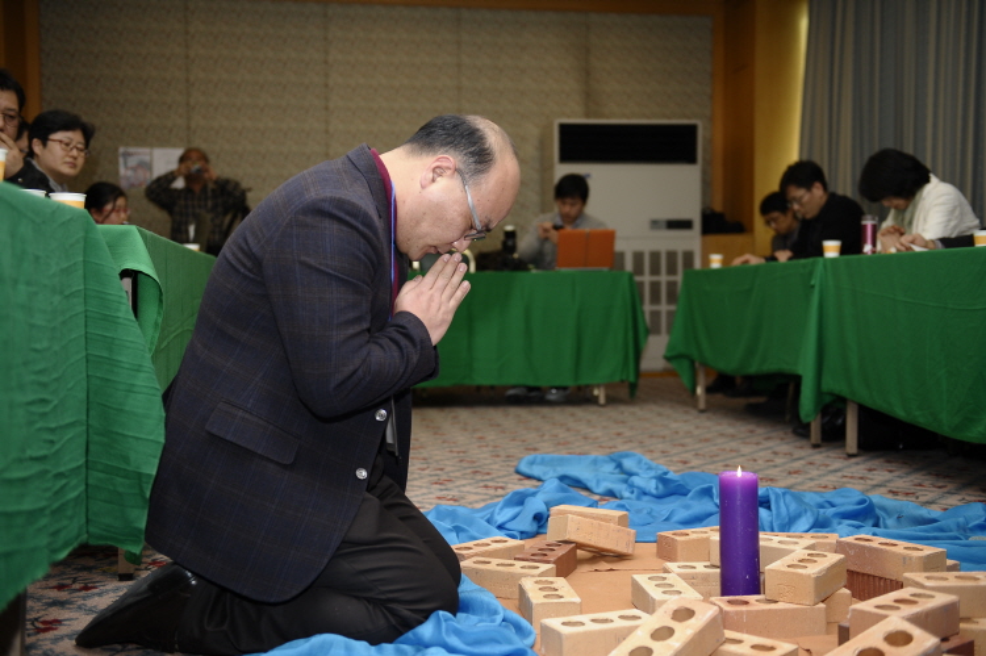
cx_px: 493
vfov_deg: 30.5
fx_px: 1204
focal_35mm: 44
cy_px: 328
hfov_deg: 44.5
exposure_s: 1/160
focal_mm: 44
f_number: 2.8
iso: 400
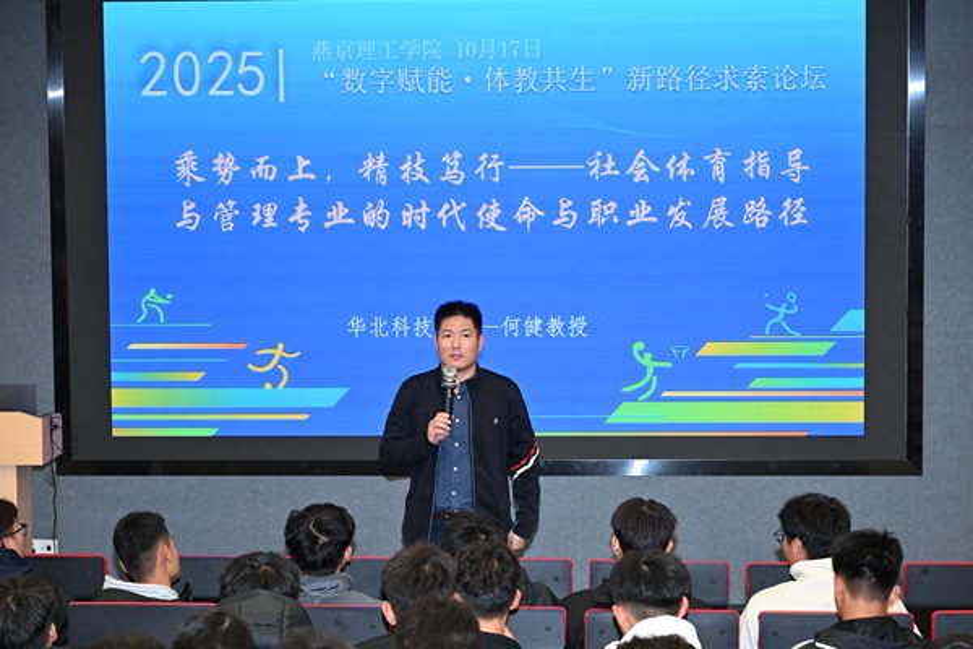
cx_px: 486
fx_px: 2405
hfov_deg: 22.9
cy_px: 324
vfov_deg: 15.4
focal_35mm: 89
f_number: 5.6
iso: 1000
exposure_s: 1/160
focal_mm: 89
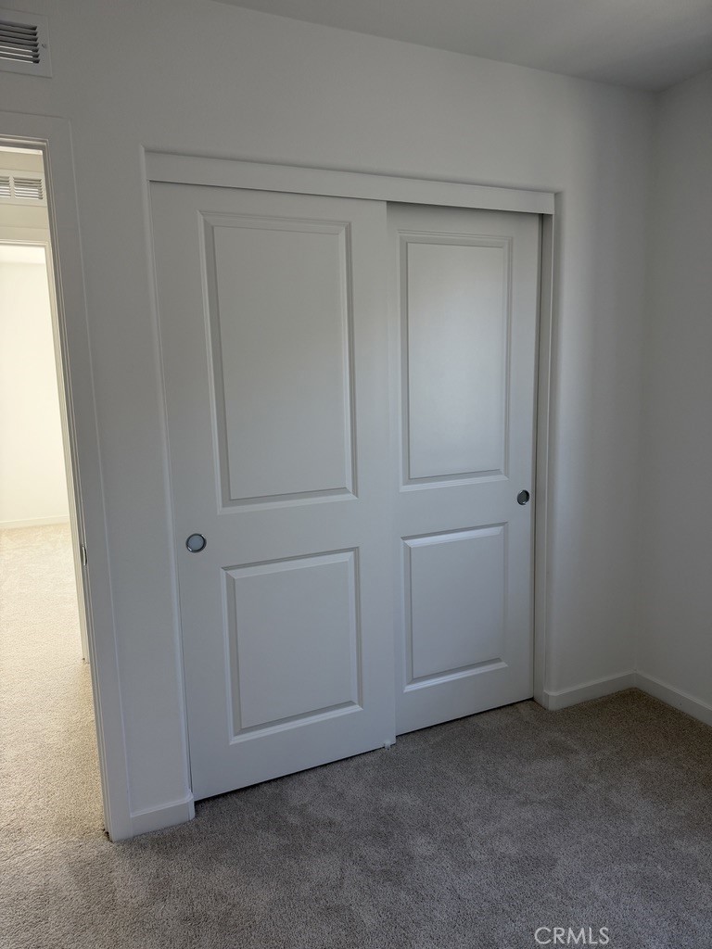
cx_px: 356
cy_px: 474
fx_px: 658
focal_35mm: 24
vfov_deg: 71.6
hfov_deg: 56.8
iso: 100
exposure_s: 1/121
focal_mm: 6.76
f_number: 1.78
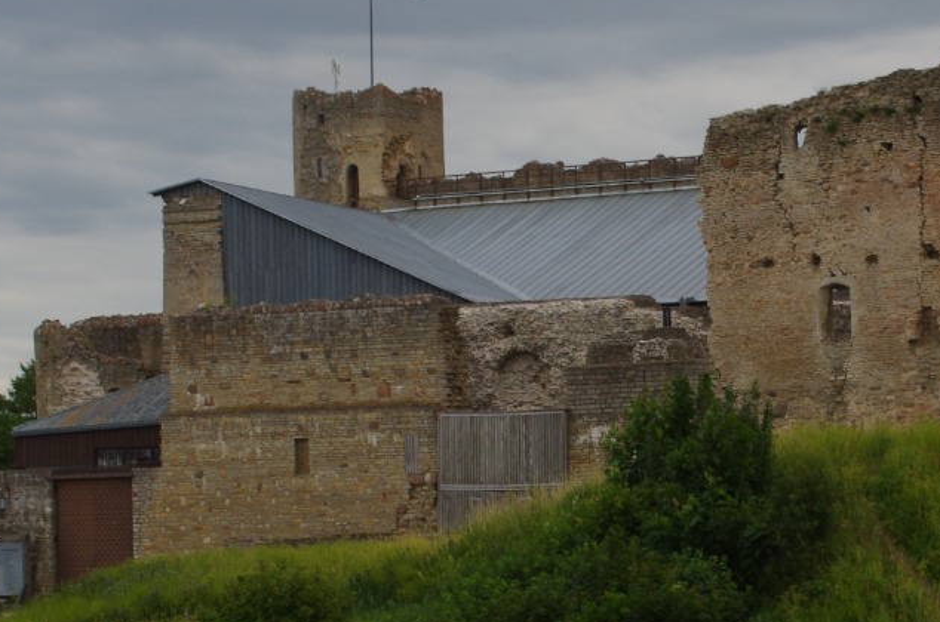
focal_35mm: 126
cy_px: 352
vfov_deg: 10.8
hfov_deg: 16.3
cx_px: 617
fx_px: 3283
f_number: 11
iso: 250
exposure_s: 1/125
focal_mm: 33
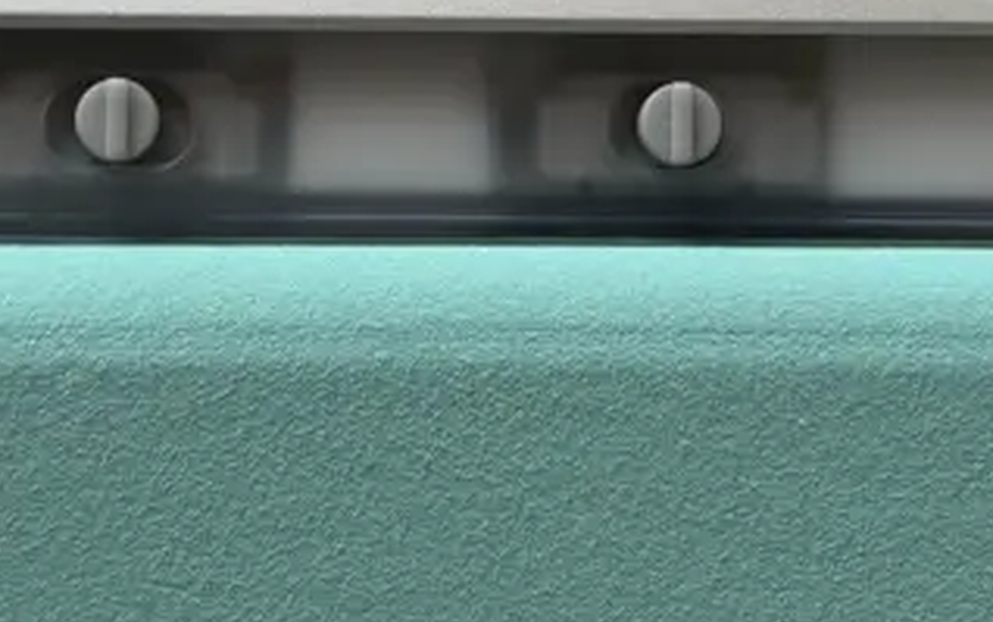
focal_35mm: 104
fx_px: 2815
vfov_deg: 12.5
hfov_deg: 20.0
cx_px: 412
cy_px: 72
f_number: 1.6
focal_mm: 5.96
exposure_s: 1/217
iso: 32
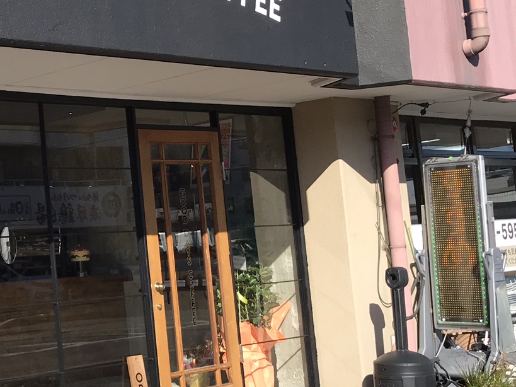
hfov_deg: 26.3
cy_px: 173
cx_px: 1
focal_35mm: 70
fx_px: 1043
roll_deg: +3.3
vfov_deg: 21.0
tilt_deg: +5.6
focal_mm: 3.99
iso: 20
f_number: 1.8
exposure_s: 1/1681
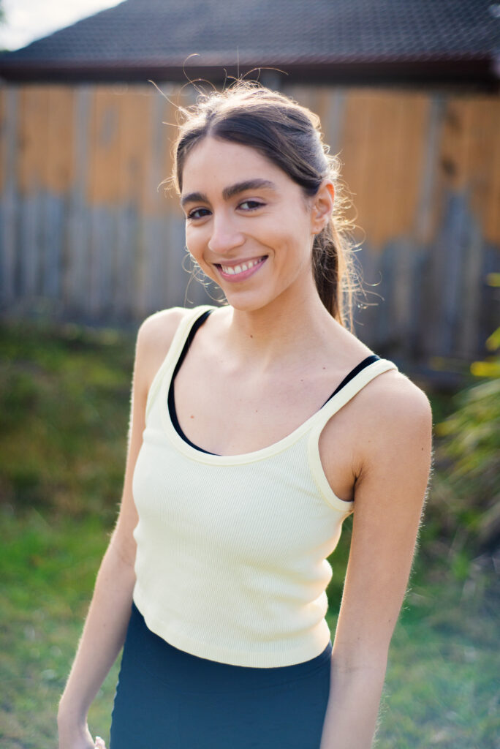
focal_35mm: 50
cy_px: 374
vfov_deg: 39.6
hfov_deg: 27.0
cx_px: 250
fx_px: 1040
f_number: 2.5
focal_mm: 50
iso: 125
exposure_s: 1/4000
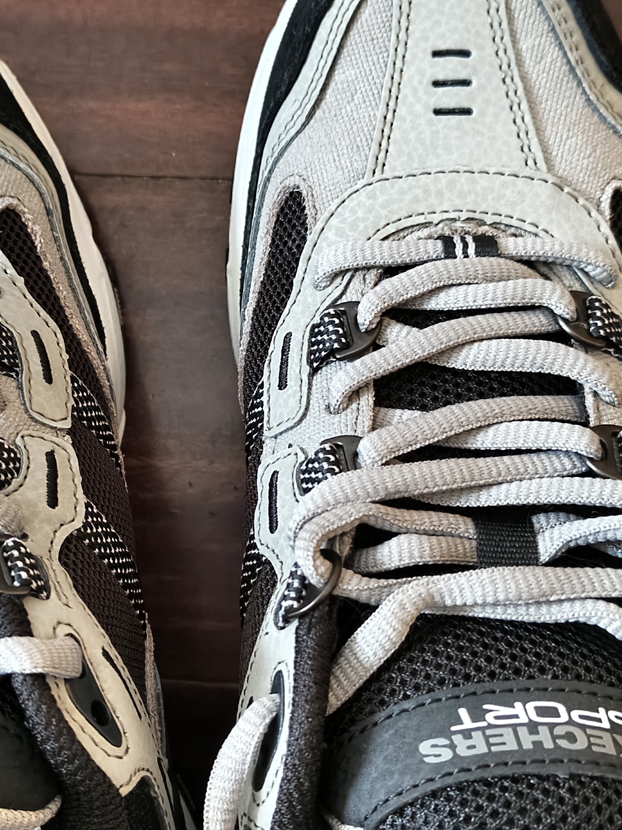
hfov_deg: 28.3
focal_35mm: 51
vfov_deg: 37.5
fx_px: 1222
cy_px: 447
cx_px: 195
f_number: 1.88
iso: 4718
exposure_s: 1/12.5
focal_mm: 5.56
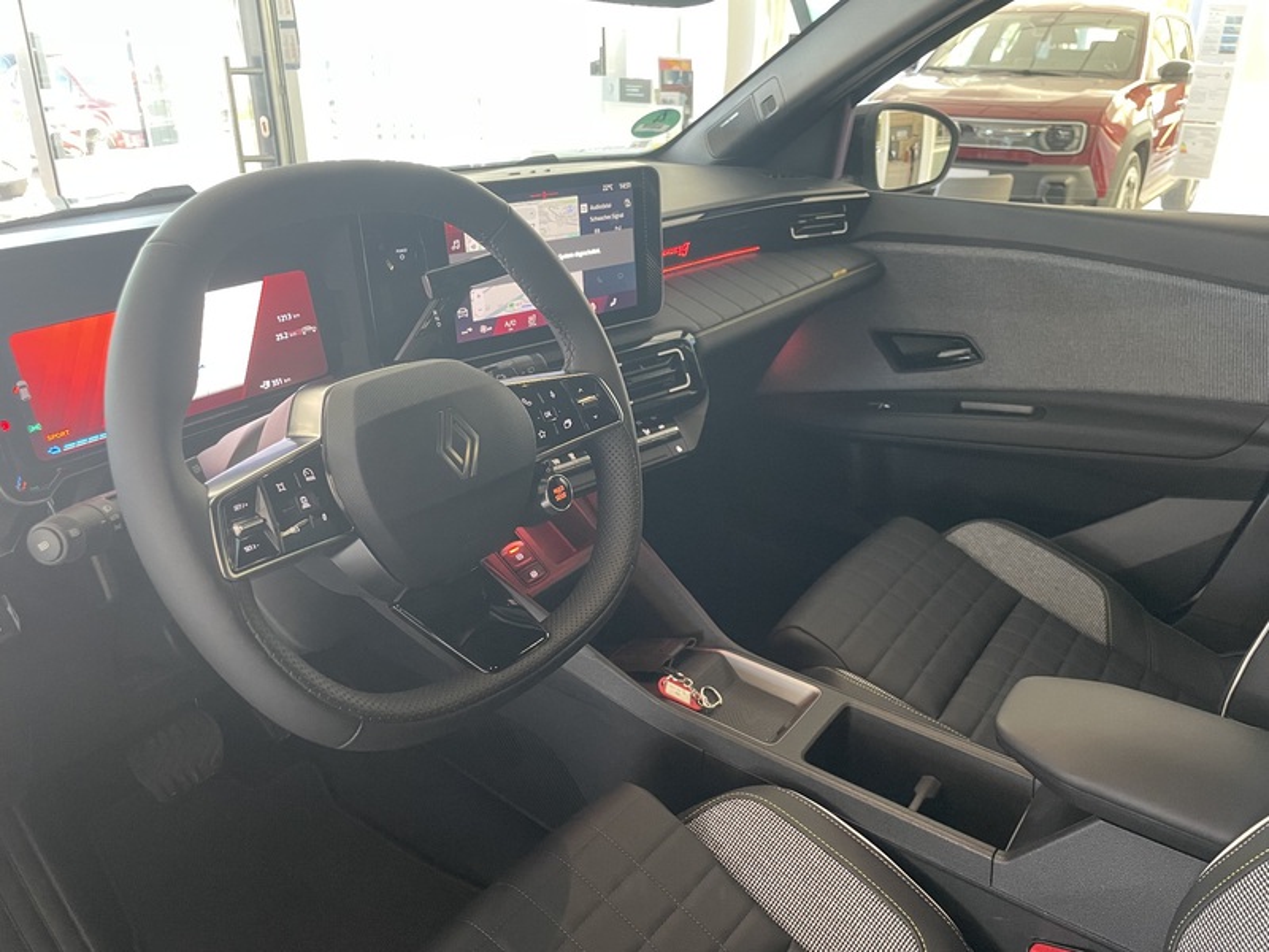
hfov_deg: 67.3
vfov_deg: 53.1
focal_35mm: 26
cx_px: 634
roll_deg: -0.7
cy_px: 476
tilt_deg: -24.8
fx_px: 953
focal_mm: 4.2
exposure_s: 1/60
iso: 400
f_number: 1.6
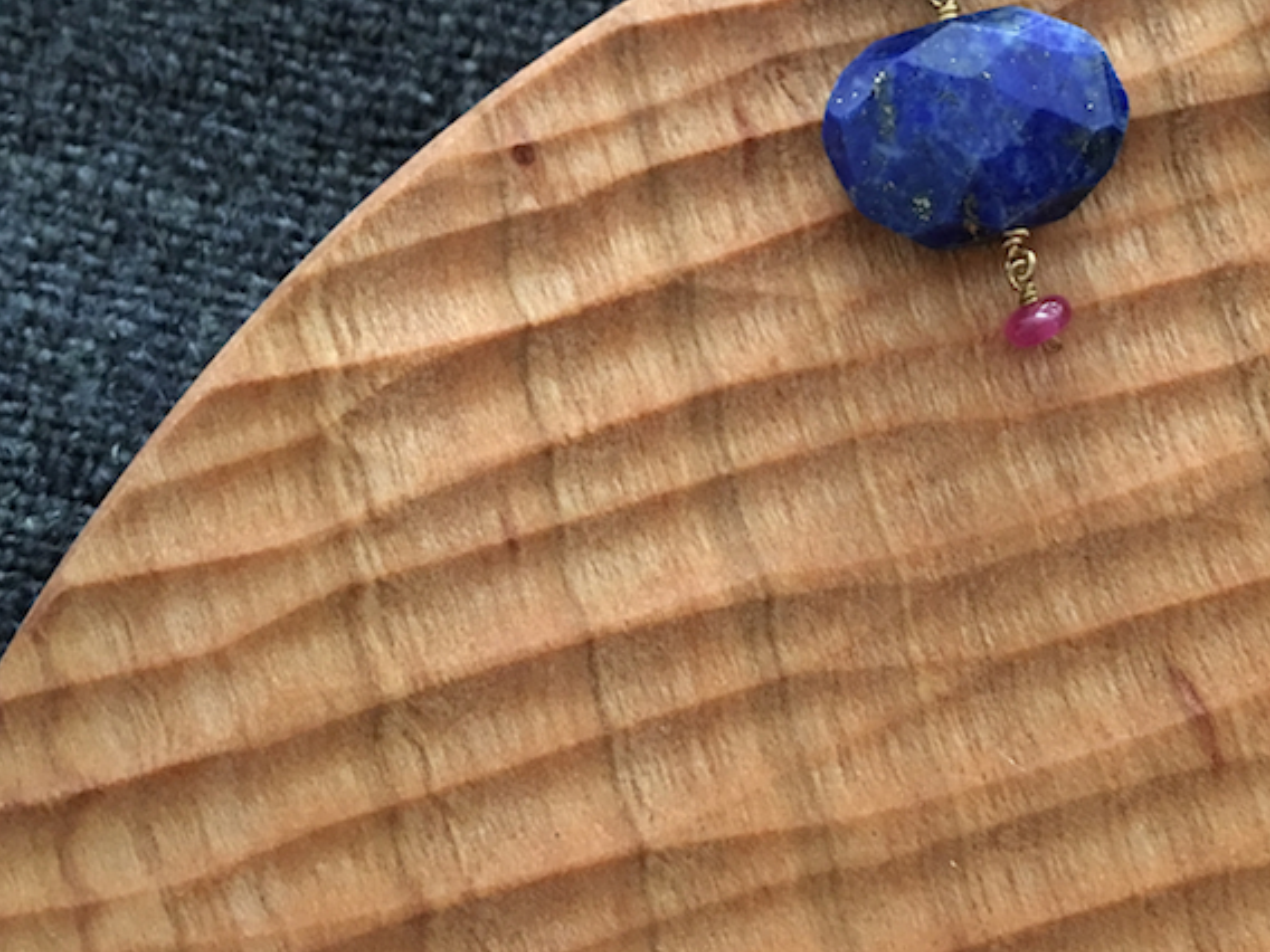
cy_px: 174
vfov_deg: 28.9
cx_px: 944
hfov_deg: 38.0
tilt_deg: -78.9
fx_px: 1798
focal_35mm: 49
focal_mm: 4.15
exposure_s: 1/4
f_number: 2.2
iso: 100
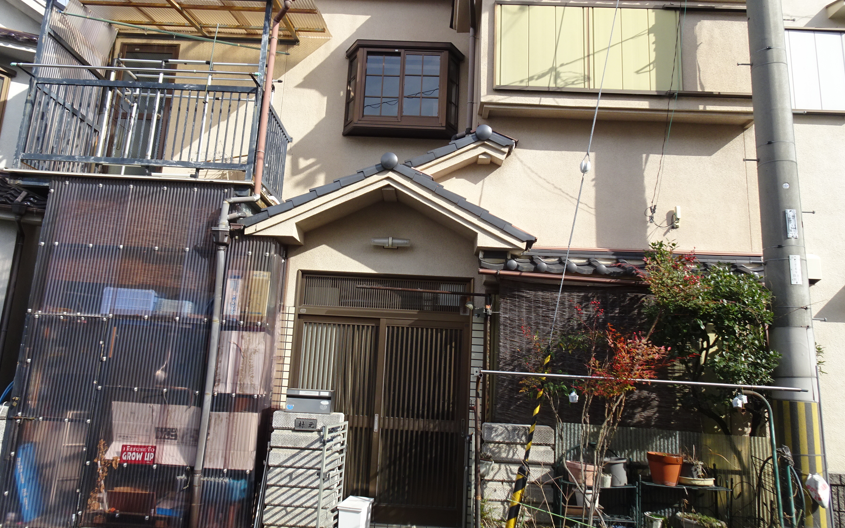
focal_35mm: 26
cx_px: 415
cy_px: 243
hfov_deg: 70.4
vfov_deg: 47.6
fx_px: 599
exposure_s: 1/500
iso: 80
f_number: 3.5
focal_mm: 4.1
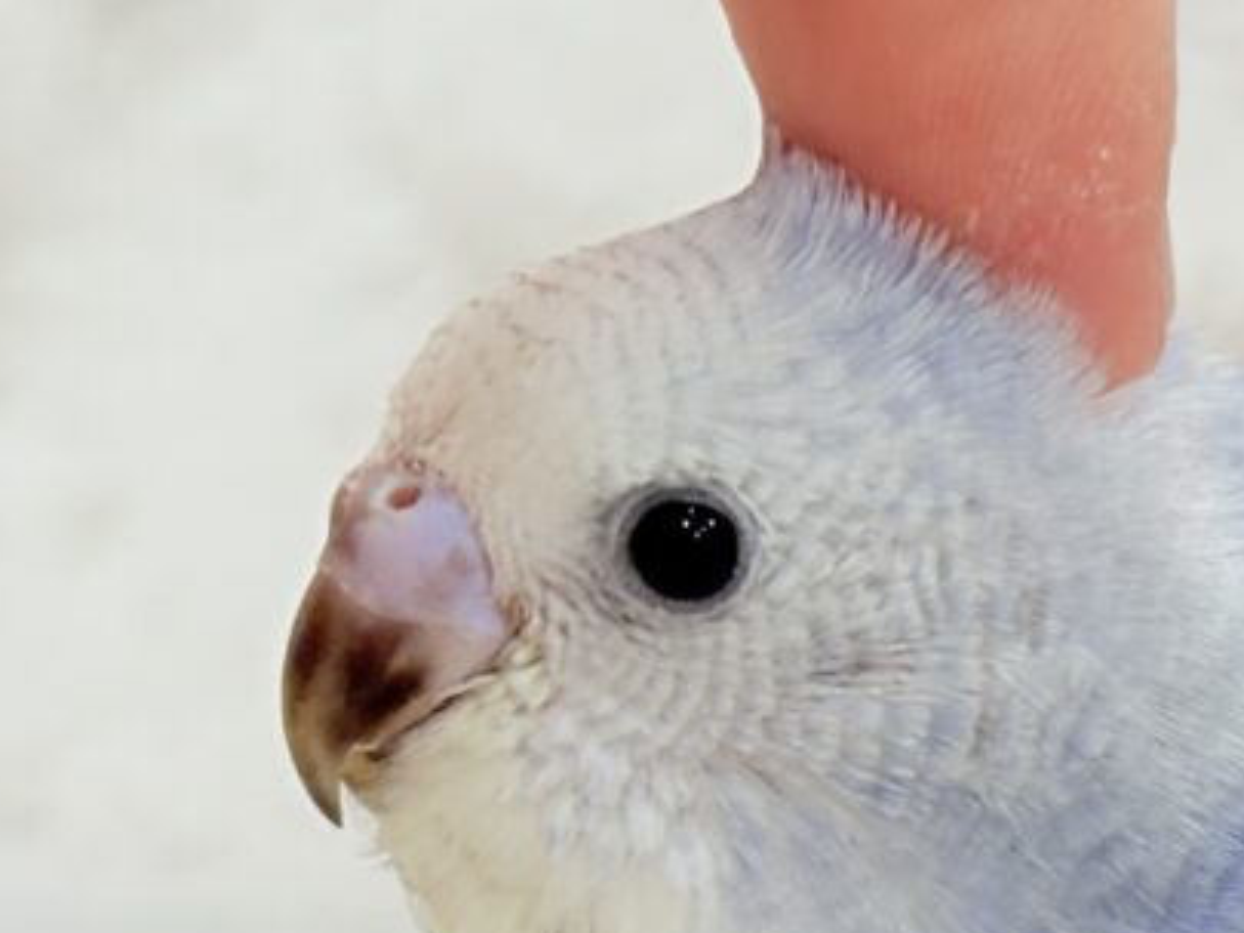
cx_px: 1229
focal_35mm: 154
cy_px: 1083
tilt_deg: -9.4
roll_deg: -2.3
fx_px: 5536
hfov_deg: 12.7
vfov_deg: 9.5
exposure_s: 1/100
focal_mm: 5.96
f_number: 1.6
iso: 64
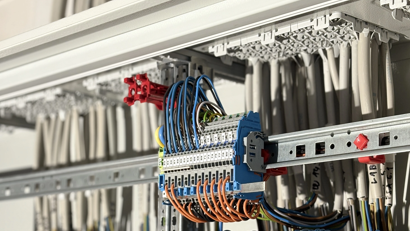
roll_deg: -0.9
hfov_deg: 27.2
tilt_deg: +6.8
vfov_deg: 15.4
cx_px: 205
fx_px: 848
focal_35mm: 78
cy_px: 181
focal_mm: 5.96
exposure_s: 1/33
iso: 100
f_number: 1.6
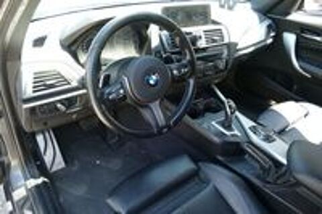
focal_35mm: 25
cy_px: 107
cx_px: 161
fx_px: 223
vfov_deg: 51.2
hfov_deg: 71.6
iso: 125
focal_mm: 9.12
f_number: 2.8
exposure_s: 1/60
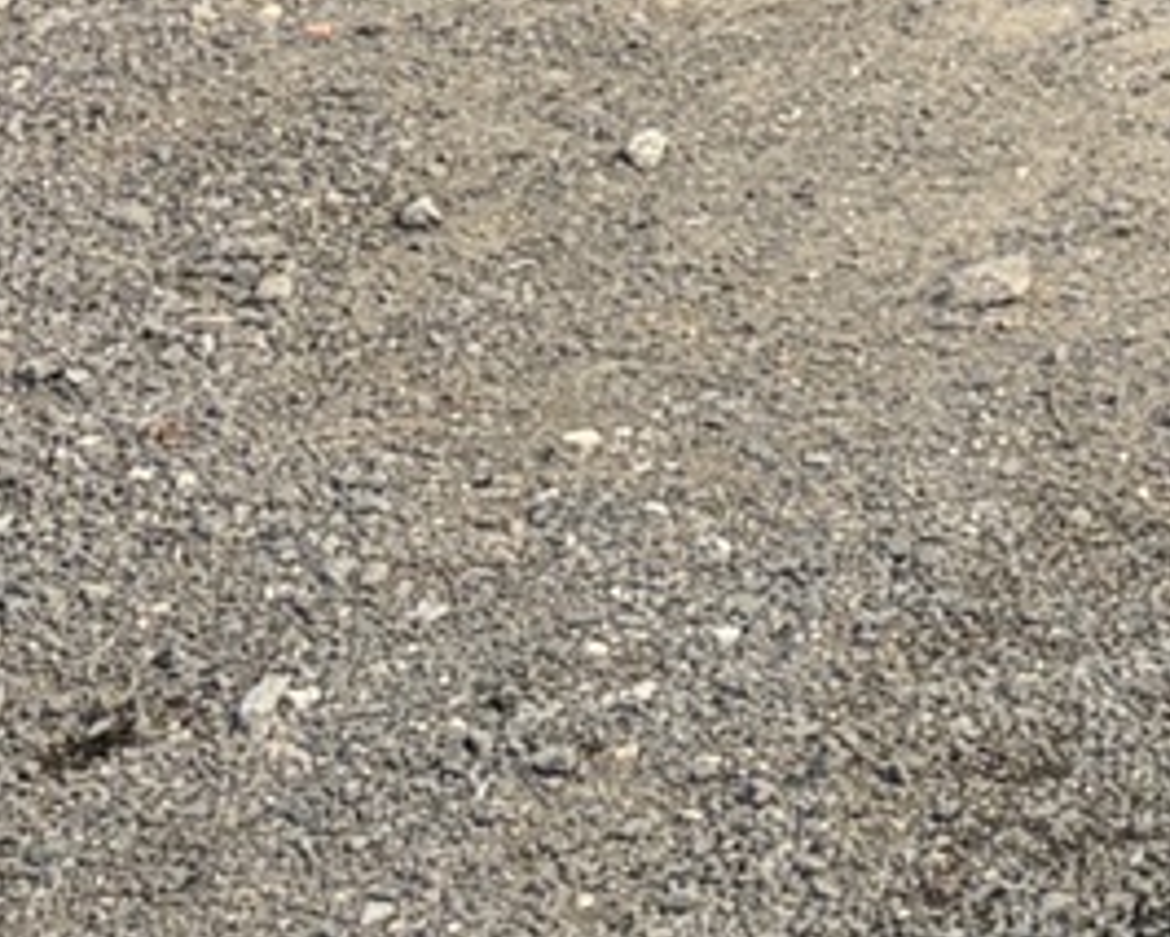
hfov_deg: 9.1
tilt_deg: -3.9
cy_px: -1676
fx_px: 6616
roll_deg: +1.8
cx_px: 2789
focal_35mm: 191
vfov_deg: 7.3
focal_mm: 5.96
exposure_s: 1/2985
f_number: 1.6
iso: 50
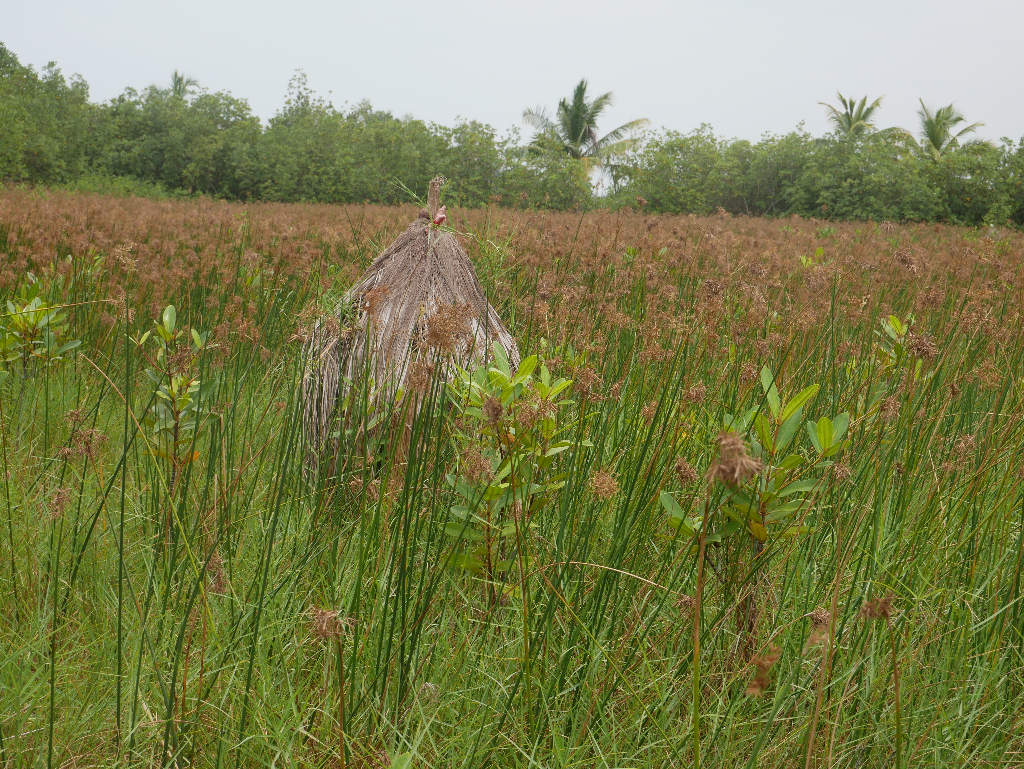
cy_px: 384
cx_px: 512
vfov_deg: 21.0
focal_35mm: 70
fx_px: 2072
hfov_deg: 27.8
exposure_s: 1/320
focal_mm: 35
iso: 200
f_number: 9
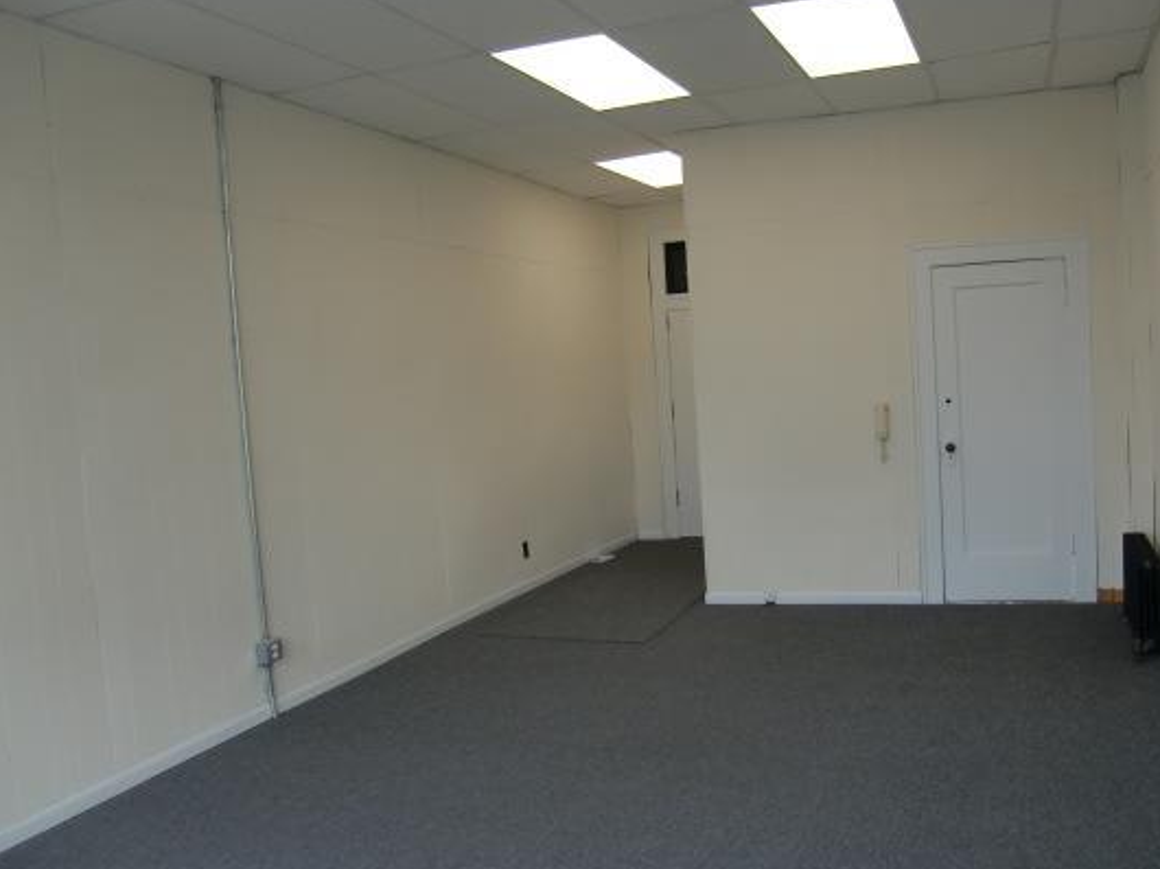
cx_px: 694
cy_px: 429
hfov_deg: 61.2
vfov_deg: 48.2
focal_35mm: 29
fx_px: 971
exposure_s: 1/80
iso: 64
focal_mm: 4.3
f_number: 3.2
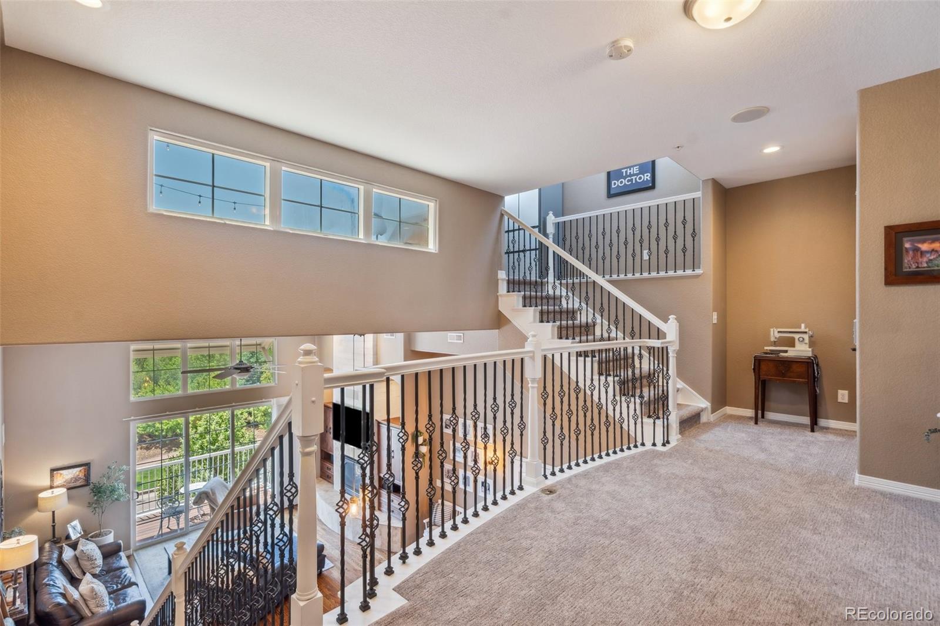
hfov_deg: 96.7
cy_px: 313
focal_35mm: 16
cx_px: 470
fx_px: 418
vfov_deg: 73.7
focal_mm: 16
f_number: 6.7
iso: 100
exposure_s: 1/15
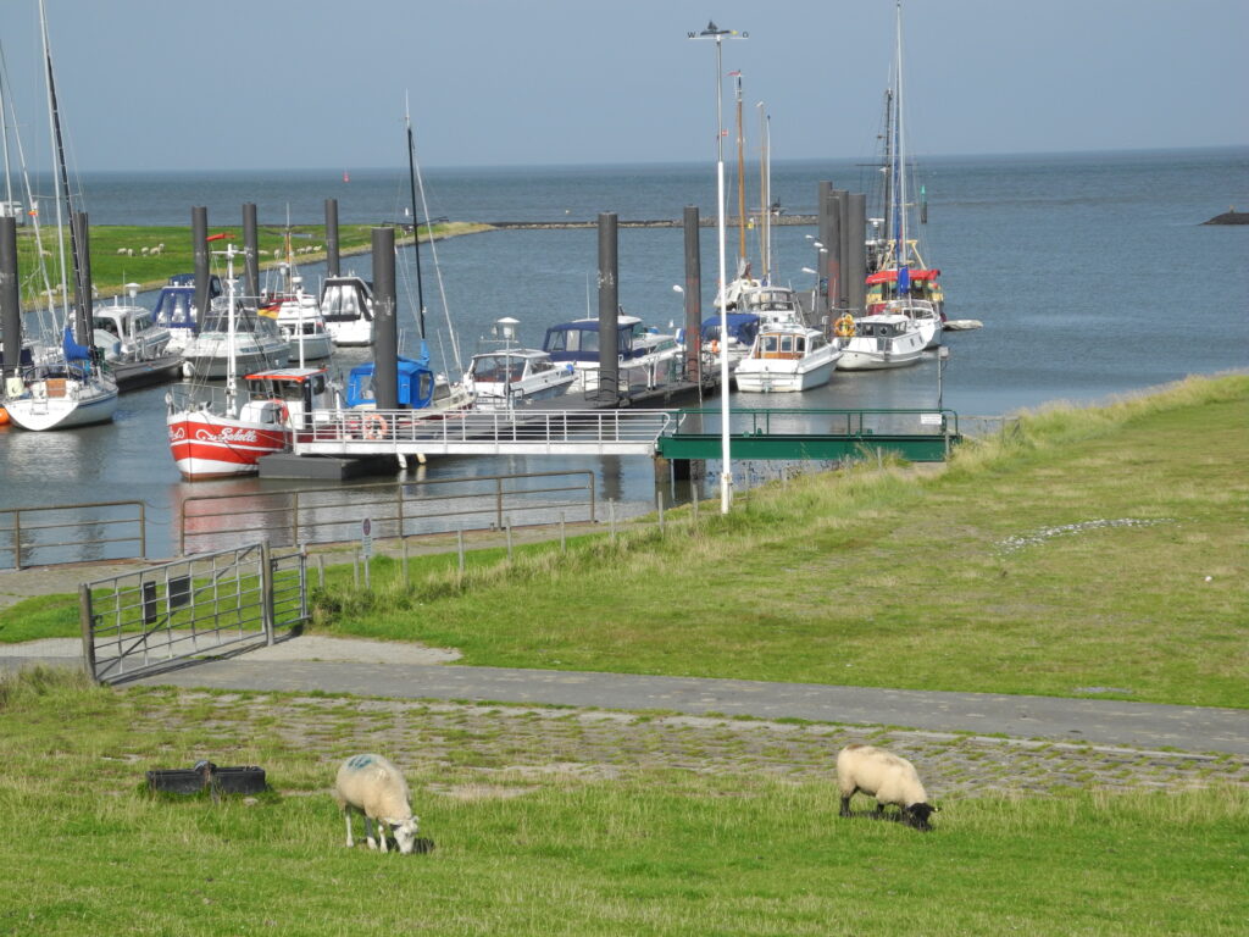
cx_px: 624
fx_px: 3392
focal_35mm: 94
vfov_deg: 15.7
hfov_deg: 20.9
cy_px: 468
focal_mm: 20.1
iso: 100
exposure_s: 1/1000
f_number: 4.5
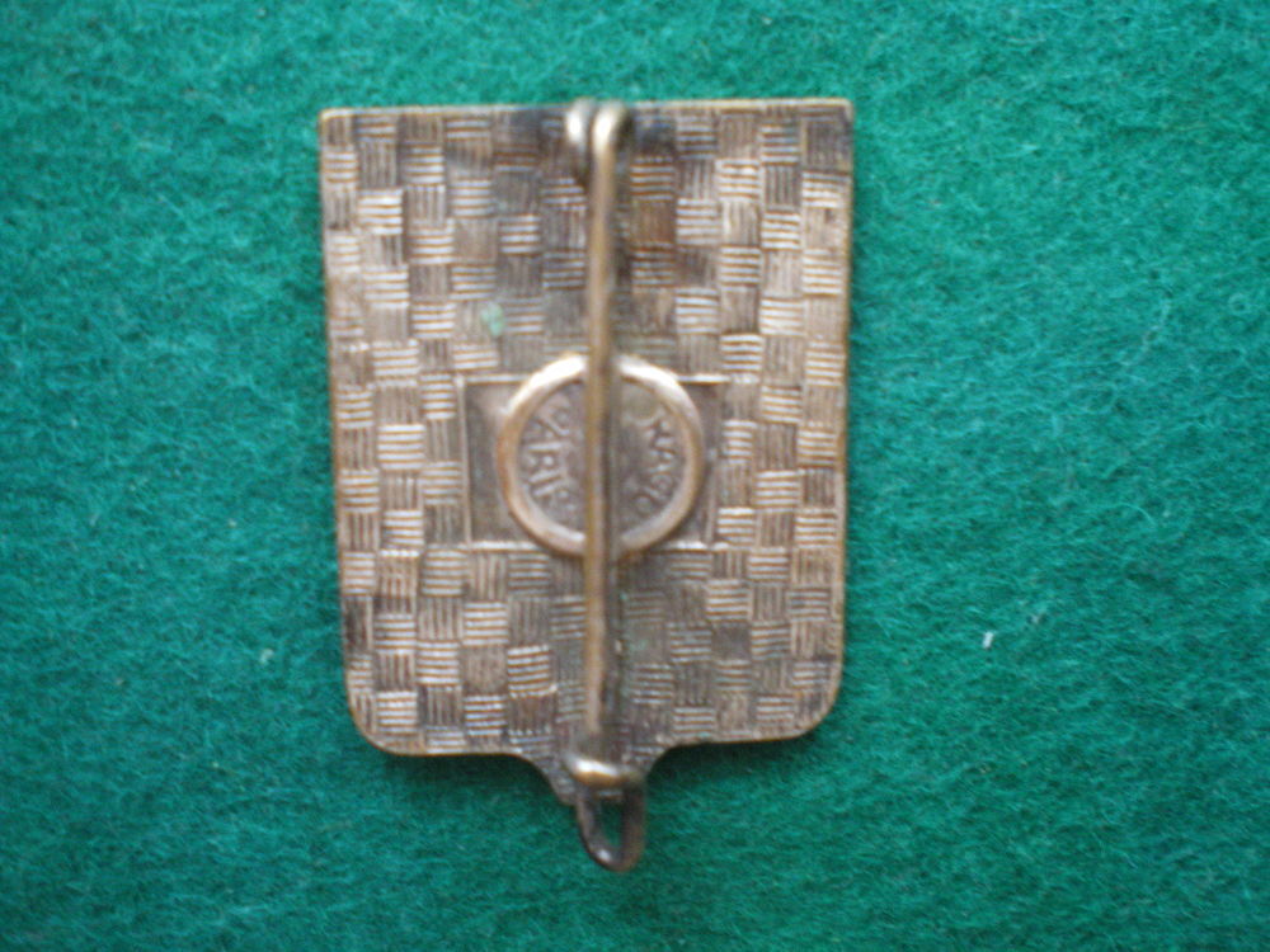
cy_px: 476
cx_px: 635
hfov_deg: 49.0
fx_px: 1394
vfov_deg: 37.7
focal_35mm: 38
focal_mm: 6.3
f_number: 3.1
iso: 400
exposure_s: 1/10
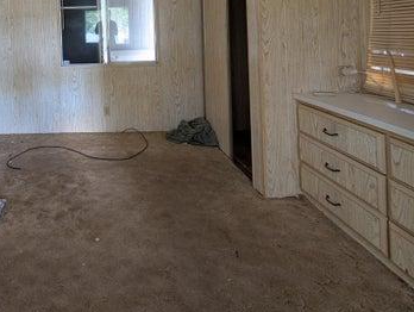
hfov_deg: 69.7
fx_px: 263
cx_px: 89
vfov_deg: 53.2
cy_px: 29
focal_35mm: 22
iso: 83
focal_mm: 2.02
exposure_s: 1/7.05
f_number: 1.7
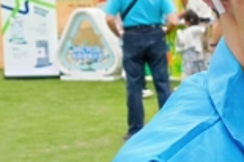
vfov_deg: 9.8
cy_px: 156
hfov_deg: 12.4
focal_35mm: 139
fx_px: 941
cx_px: 534
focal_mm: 24
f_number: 5.6
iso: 800
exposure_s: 1/1600
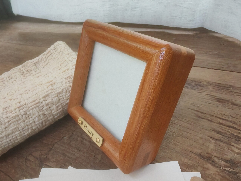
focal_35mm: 27
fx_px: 188
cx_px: 120
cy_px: 90
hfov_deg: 65.3
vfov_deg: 51.4
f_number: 2.2
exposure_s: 1/33
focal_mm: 1.96
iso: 400
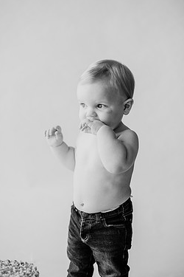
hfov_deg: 22.6
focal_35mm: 60
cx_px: 93
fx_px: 460
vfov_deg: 33.4
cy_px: 123
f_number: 2
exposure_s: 1/800
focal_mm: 50
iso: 400
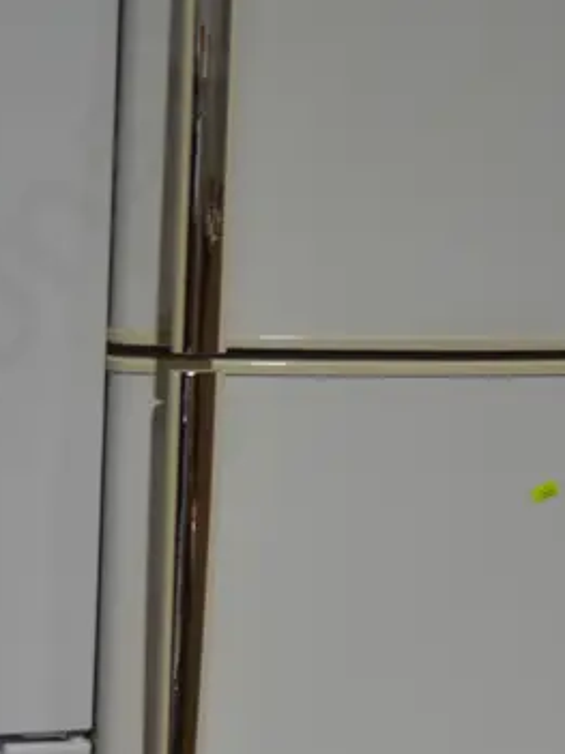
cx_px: -204
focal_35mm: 111
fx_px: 2417
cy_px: 576
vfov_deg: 17.6
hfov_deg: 12.8
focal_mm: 19
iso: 200
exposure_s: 1/80
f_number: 4.1
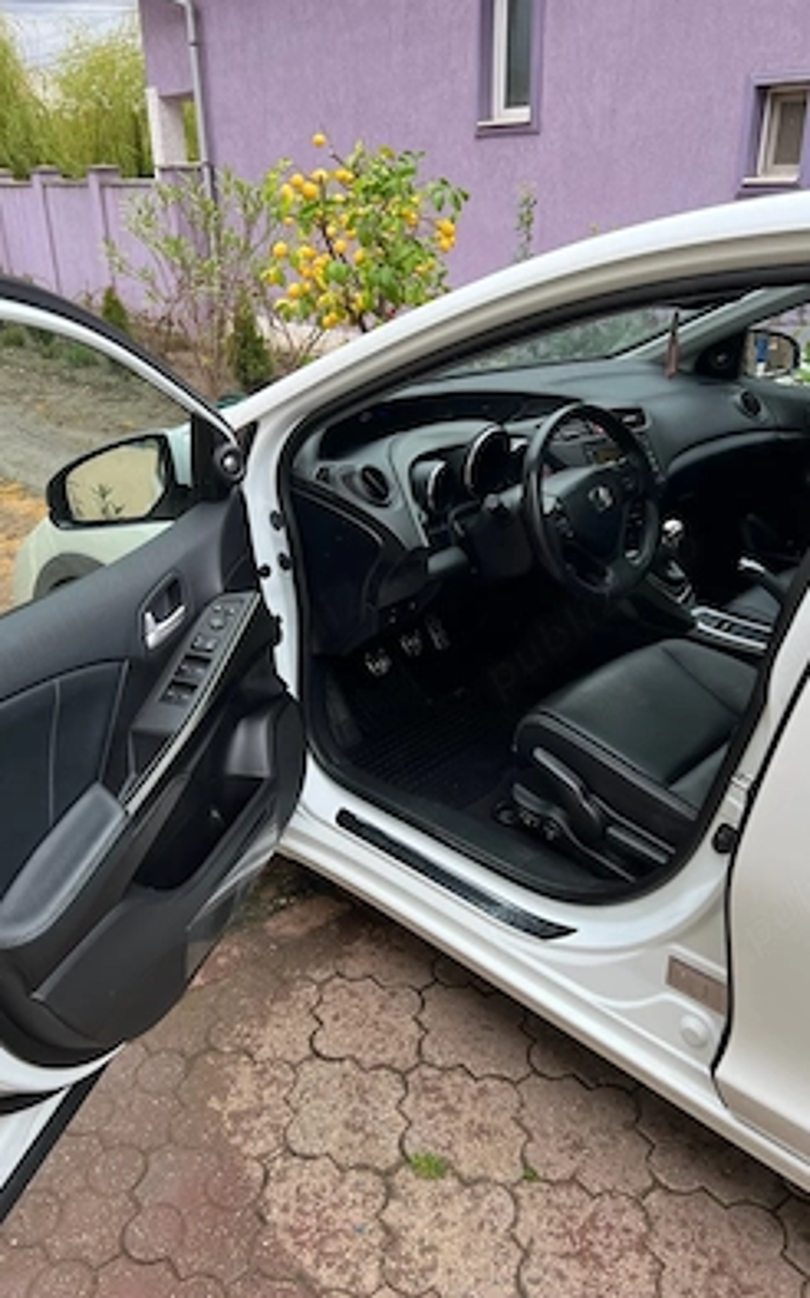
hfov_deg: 44.5
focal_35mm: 28
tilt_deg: -24.7
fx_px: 990
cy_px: 652
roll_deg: +0.6
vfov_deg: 66.5
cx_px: 402
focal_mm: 5.7
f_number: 1.5
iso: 50
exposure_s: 1/594
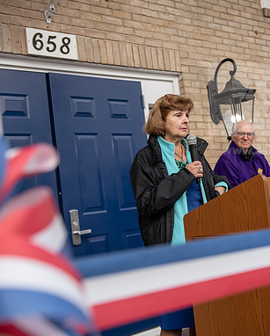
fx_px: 539
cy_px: 169
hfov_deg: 27.9
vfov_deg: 34.7
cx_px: 182
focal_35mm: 54
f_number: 3.5
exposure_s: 1/320
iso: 160
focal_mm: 38
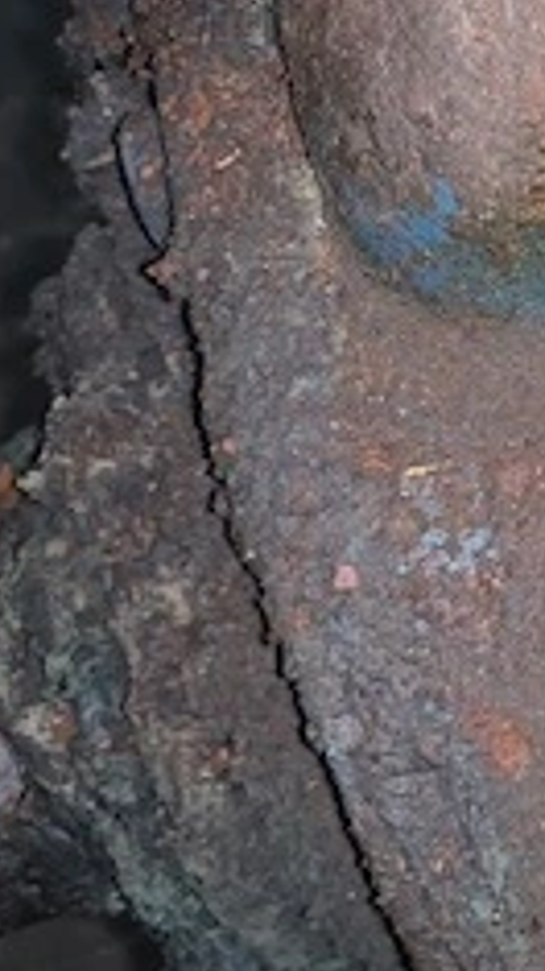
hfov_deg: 13.2
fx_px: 1980
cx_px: 1135
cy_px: 359
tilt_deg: -53.3
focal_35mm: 77
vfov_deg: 27.4
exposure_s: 1/15
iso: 40
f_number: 1.8
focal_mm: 4.25
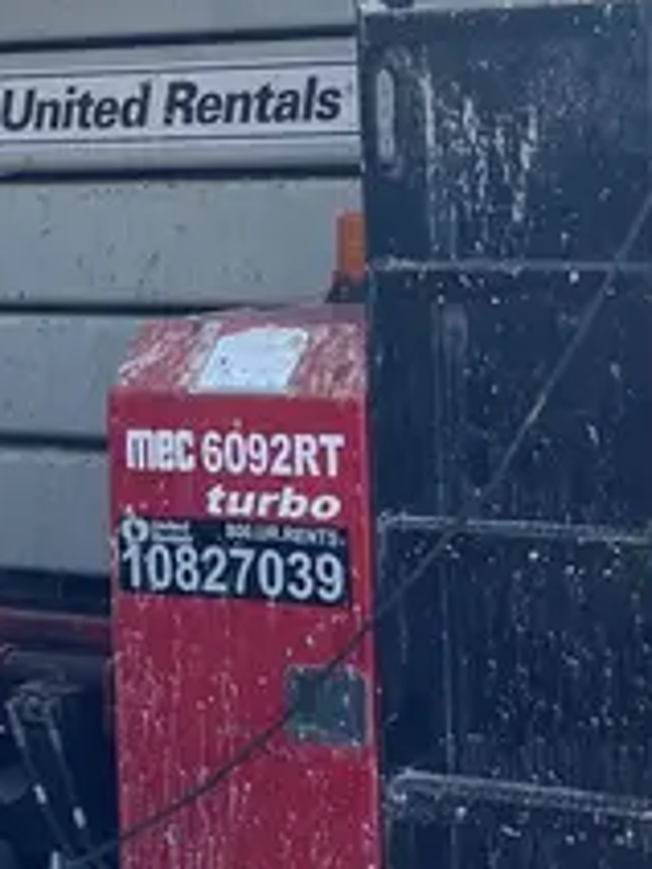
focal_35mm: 90
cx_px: 590
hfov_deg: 16.2
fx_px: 2260
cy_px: 18
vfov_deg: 21.1
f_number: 1.6
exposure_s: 1/684
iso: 50
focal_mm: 5.1
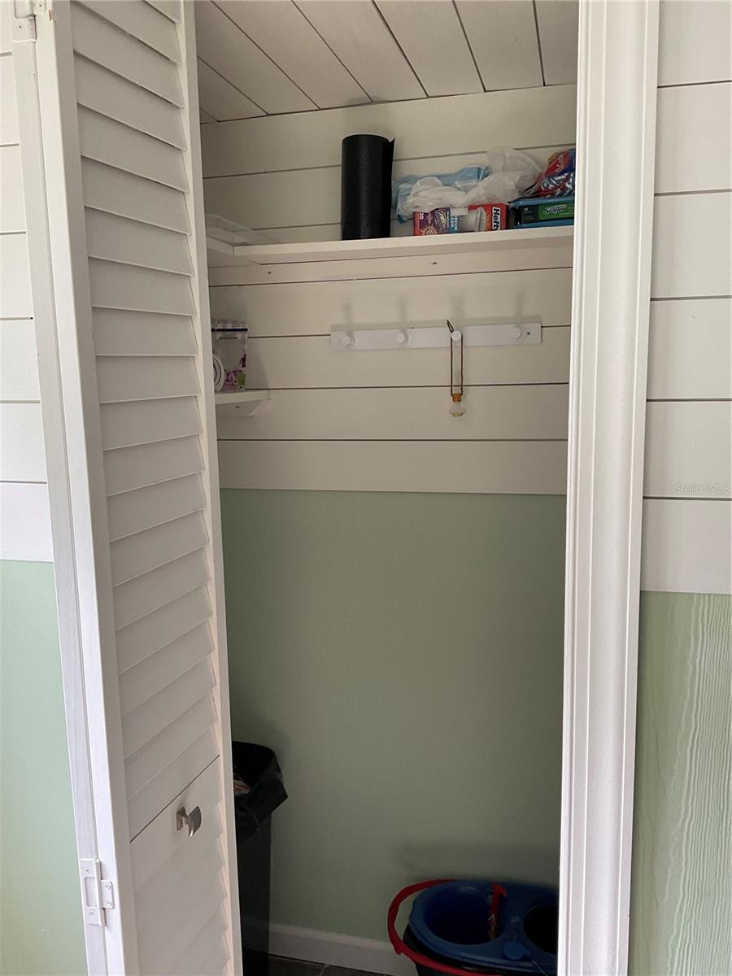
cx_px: 366
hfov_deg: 48.2
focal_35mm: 29
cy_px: 488
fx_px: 818
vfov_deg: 61.7
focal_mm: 3
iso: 64
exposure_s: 1/115
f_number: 1.8
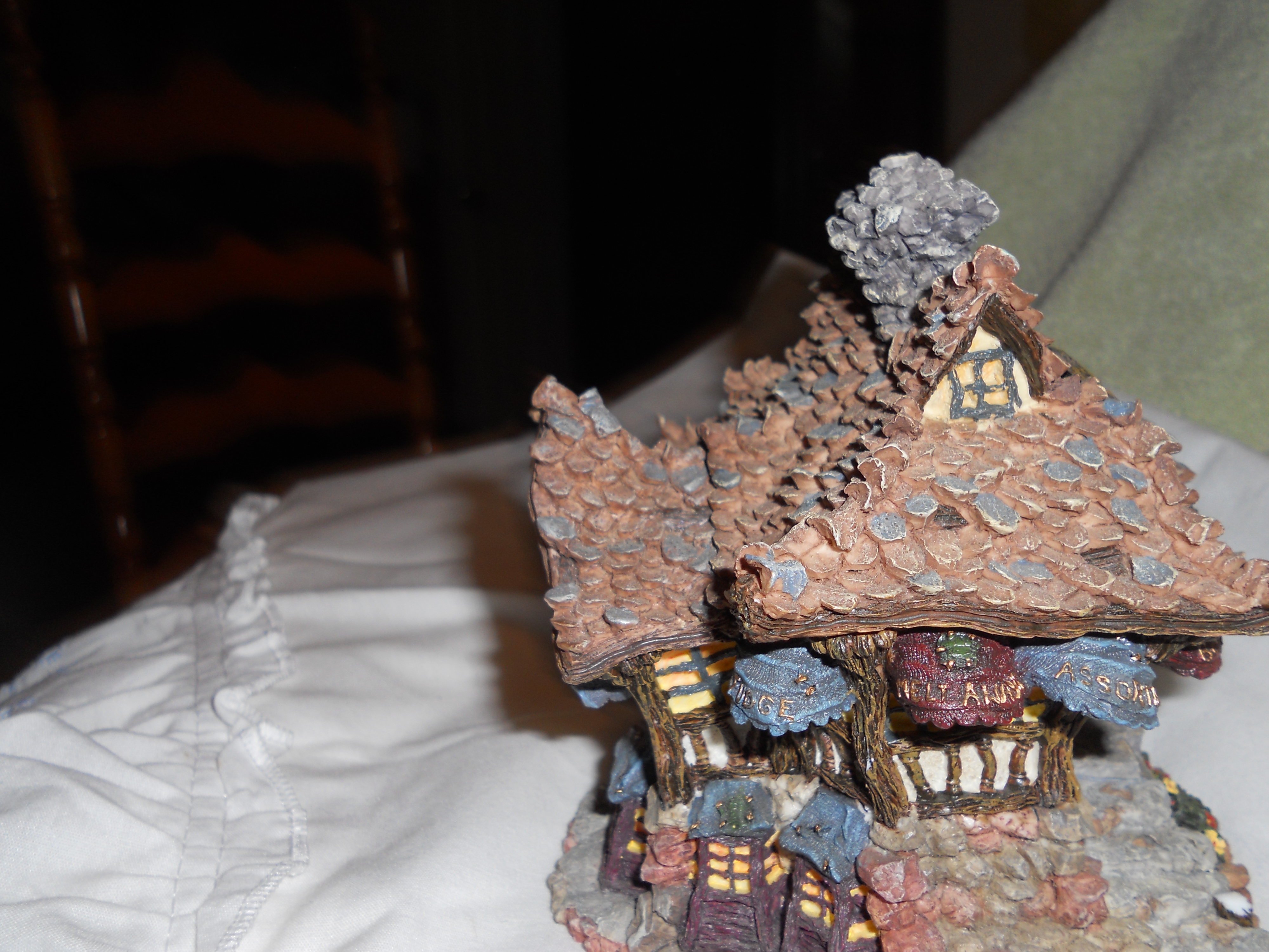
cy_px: 476
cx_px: 634
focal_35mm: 32
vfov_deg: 44.2
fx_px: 1173
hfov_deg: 56.8
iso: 80
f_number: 8.8
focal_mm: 5.8
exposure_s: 1/25
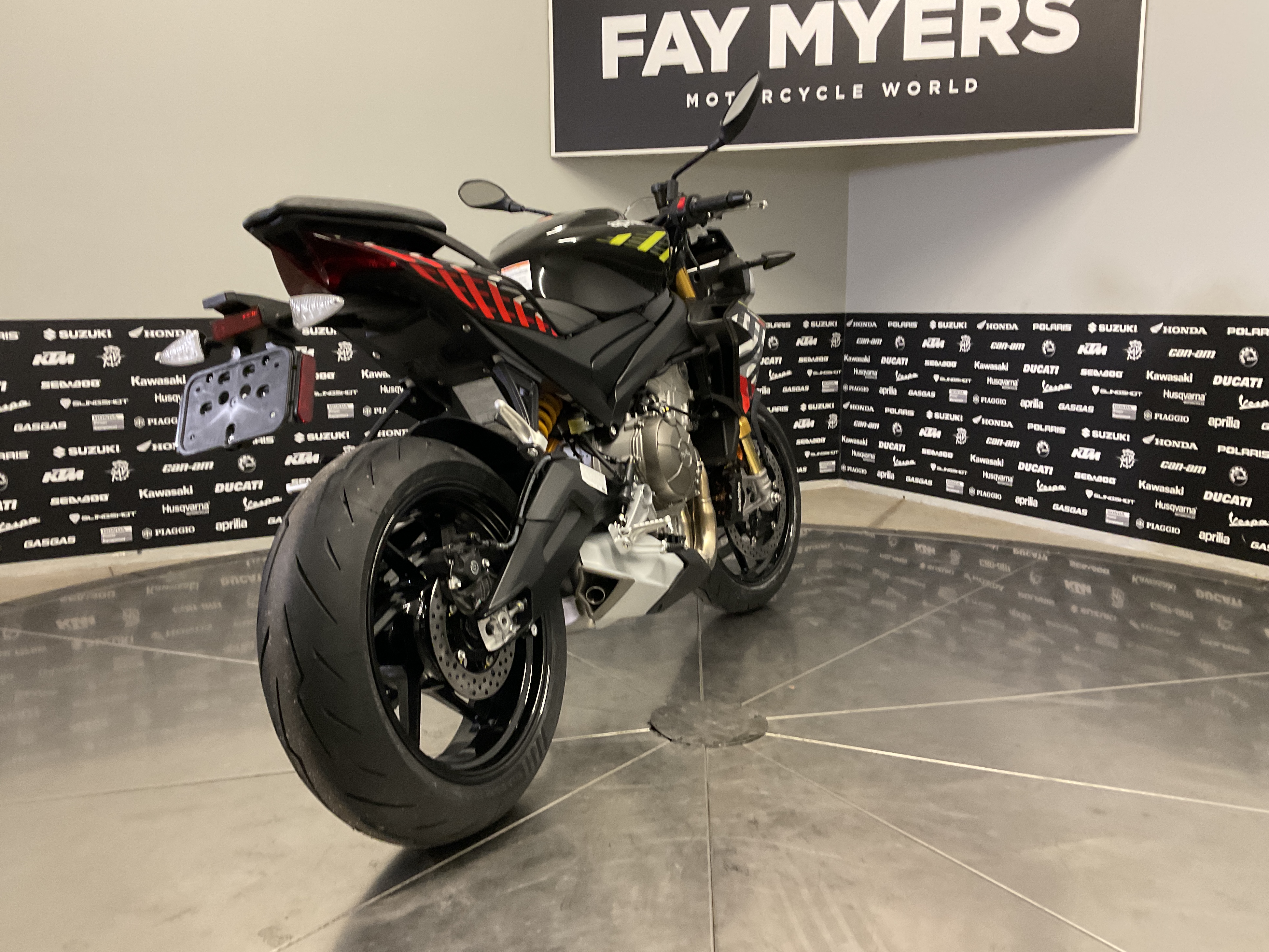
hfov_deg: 60.0
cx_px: 613
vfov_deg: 46.8
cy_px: 473
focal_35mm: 30
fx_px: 1100
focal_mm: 3
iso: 250
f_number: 1.8
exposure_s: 1/40
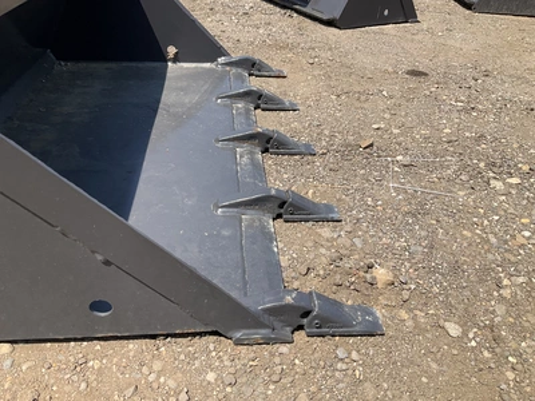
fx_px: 448
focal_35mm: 29
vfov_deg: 48.2
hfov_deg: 61.7
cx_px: 268
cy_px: 200
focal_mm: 3
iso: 25
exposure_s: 1/1279
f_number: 1.8
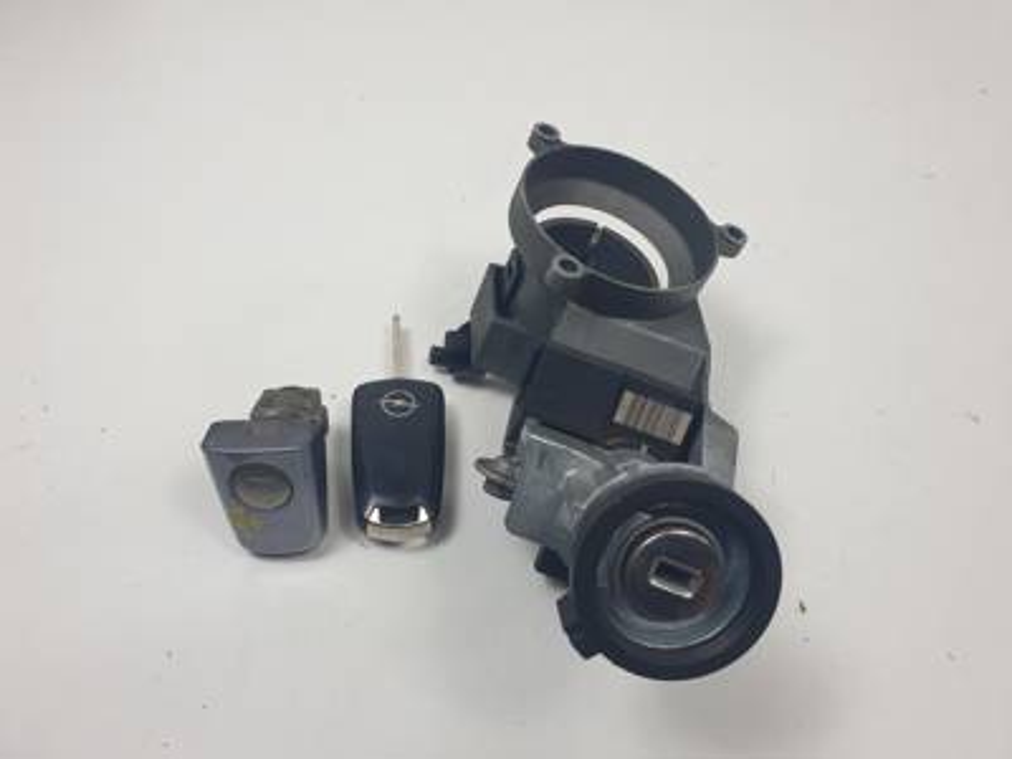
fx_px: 760
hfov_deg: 67.3
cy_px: 380
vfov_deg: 53.1
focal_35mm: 26
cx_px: 506
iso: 50
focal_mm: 4.3
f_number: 2.4
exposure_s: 1/264
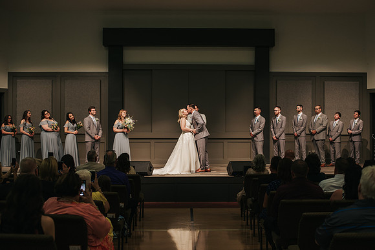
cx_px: 207
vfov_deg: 24.2
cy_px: 137
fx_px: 584
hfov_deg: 35.6
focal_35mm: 56
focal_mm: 50
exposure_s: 1/200
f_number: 3.2
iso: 1000
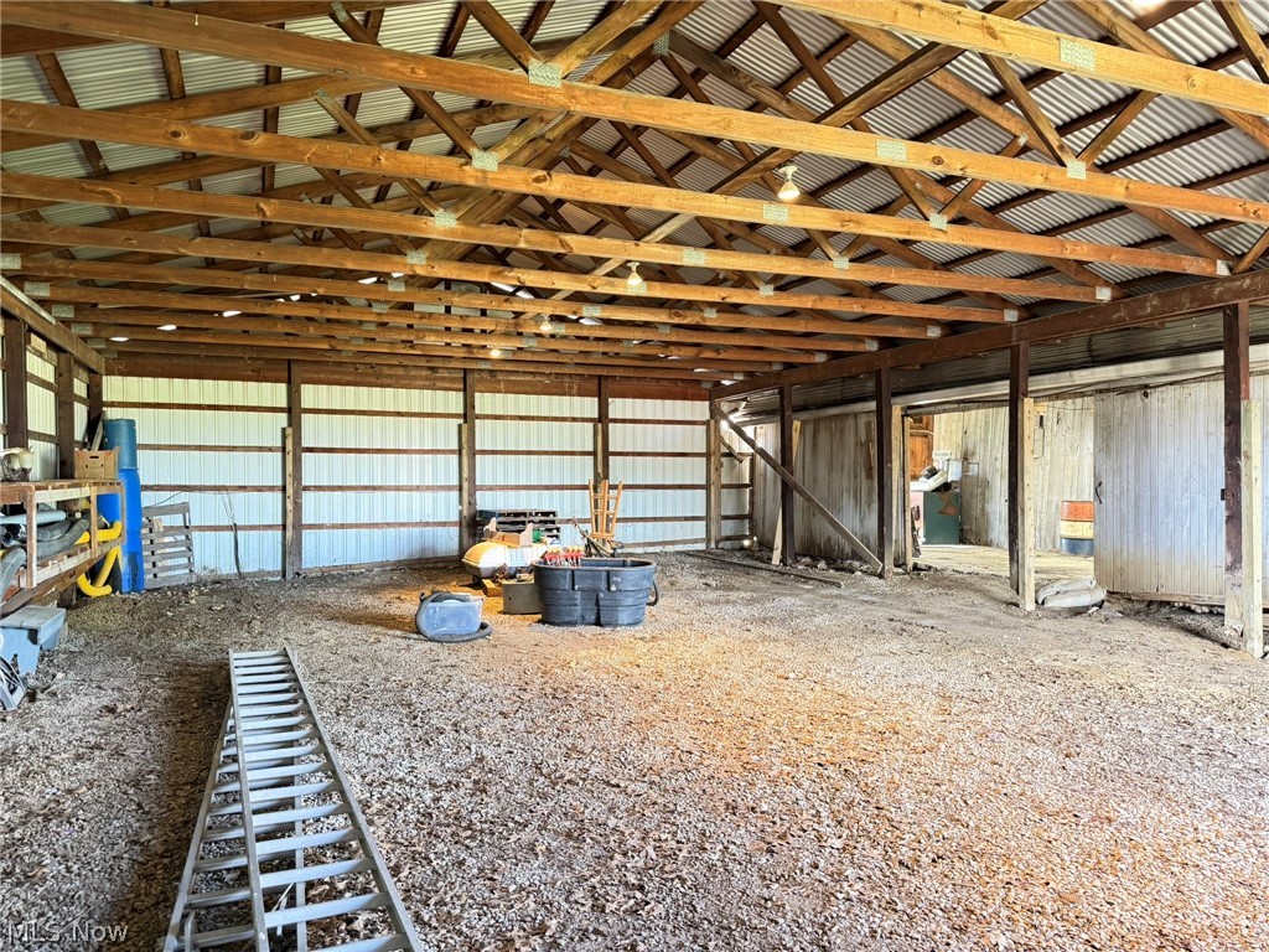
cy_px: 476
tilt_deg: -0.1
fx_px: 880
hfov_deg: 71.6
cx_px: 634
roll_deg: +0.4
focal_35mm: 24
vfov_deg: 56.8
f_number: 1.78
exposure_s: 1/60
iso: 640
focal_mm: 6.76
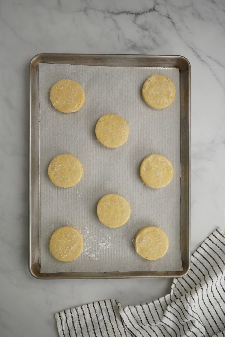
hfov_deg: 40.0
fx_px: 309
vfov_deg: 57.2
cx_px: 112
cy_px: 168
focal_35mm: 33
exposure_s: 1/50
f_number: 10
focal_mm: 33
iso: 800
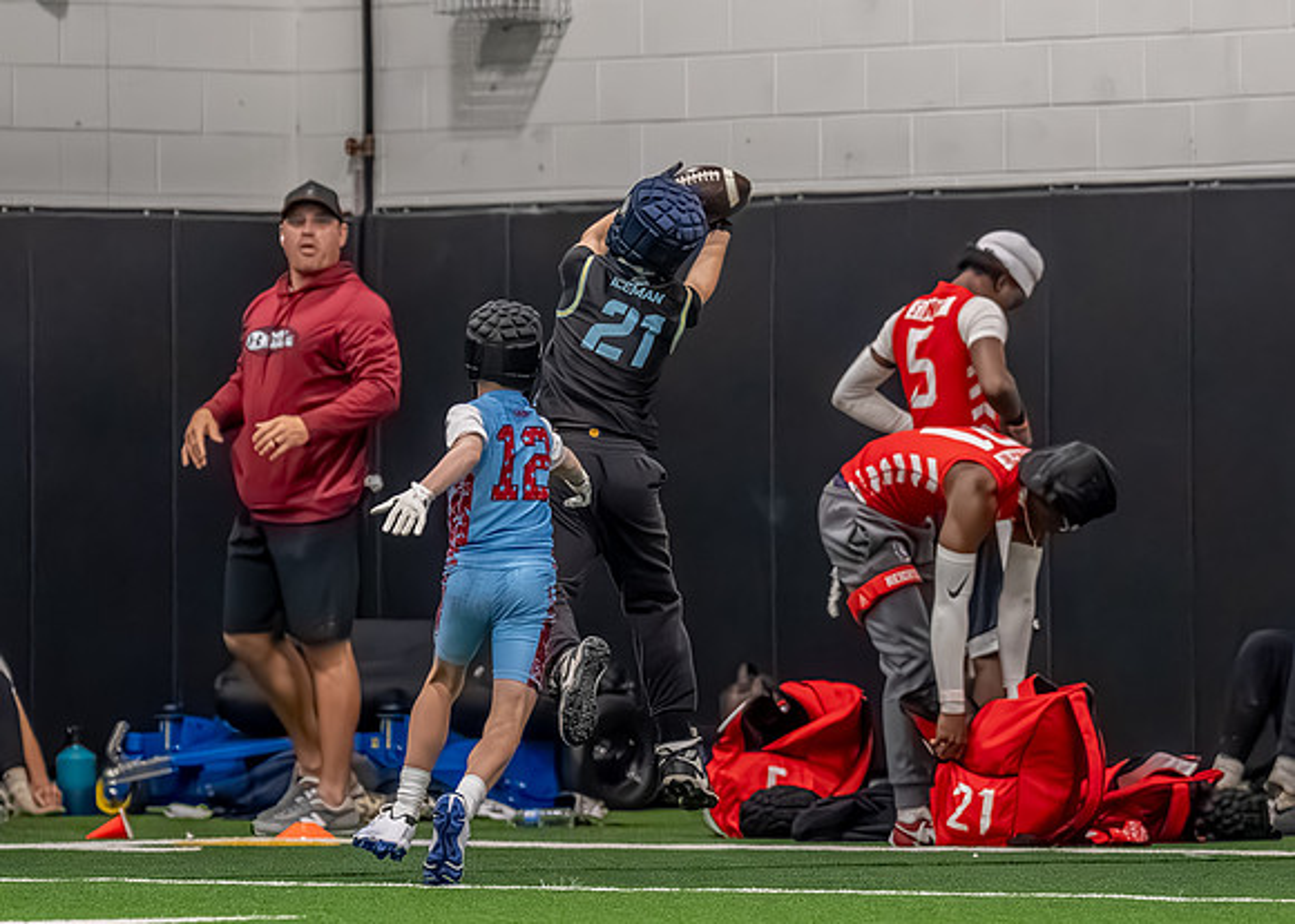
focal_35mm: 419
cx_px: 553
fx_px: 15397
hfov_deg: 4.8
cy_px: 405
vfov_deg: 3.4
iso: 6400
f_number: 2.8
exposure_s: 1/1000
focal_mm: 170
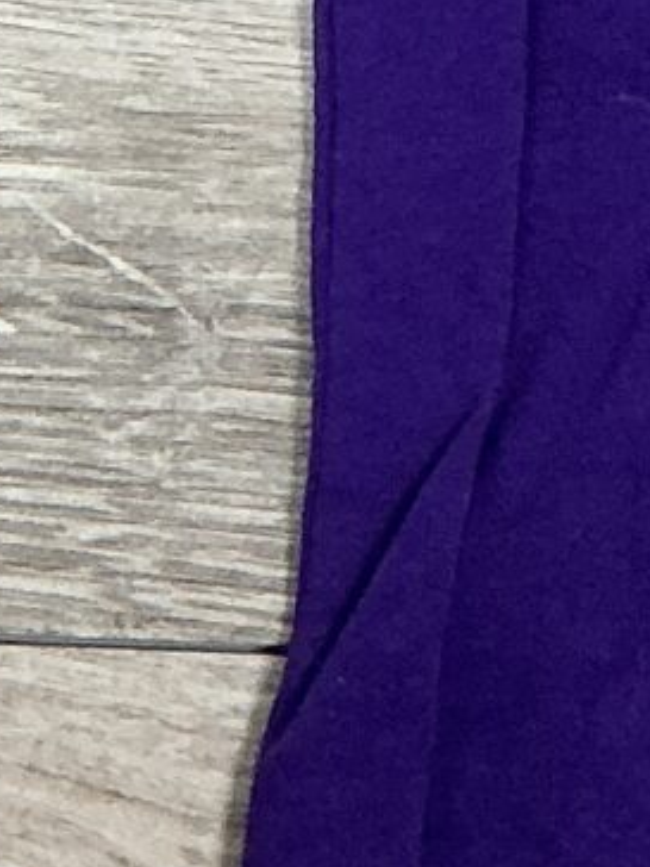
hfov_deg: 7.0
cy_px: -479
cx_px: 1412
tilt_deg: -83.5
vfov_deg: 9.4
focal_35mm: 204
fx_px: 5107
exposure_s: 1/50
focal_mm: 3
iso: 80
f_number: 1.8
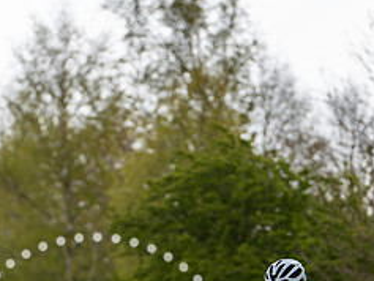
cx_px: 342
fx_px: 3556
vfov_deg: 4.5
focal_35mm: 329
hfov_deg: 6.0
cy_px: 301
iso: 200
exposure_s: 1/640
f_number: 3.5
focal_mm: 140
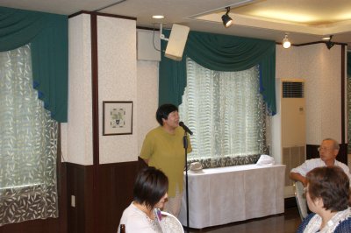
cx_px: 176
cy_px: 116
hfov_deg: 43.6
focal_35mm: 45
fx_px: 438
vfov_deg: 29.8
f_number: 5.6
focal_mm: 30
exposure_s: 1/60
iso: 400
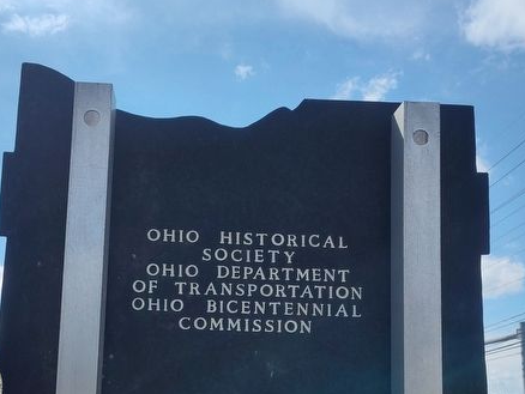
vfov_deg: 33.4
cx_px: 203
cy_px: 317
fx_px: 637
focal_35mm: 42
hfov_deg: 44.5
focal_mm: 5.56
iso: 100
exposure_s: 1/3349
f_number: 1.8
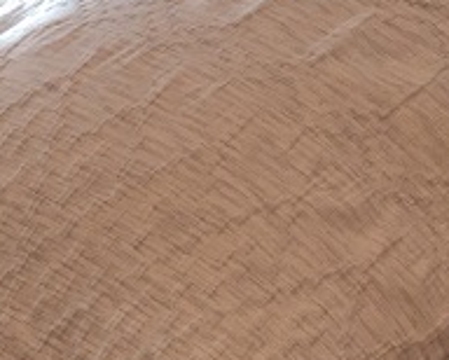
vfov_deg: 9.6
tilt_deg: -18.6
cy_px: -164
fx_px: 2088
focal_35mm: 157
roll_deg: +3.3
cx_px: 72
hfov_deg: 12.2
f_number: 2.2
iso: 25
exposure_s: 1/60
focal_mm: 4.15
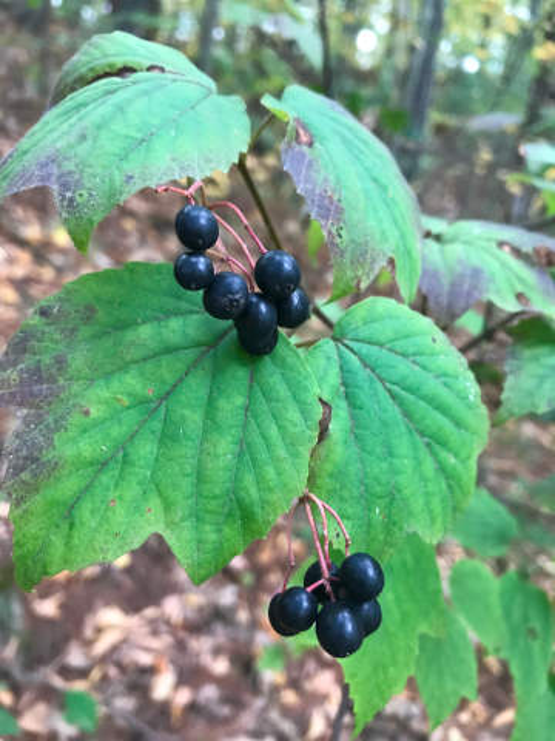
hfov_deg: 49.7
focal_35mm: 28
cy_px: 370
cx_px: 278
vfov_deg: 63.4
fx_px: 599
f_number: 1.8
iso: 40
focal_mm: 3.99
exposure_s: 1/24
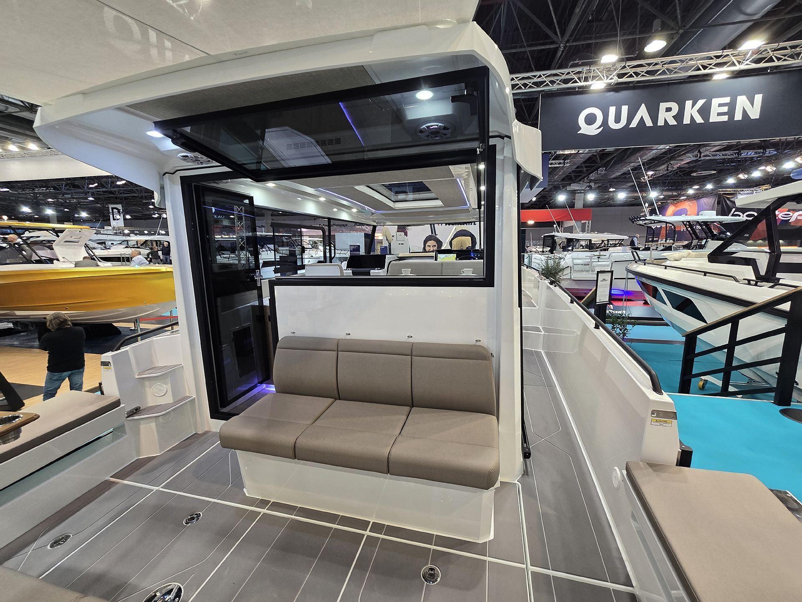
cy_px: 301
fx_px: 301
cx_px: 401
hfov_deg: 106.2
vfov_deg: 89.9
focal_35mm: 13
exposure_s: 1/50
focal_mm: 2.2
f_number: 2.2
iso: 80
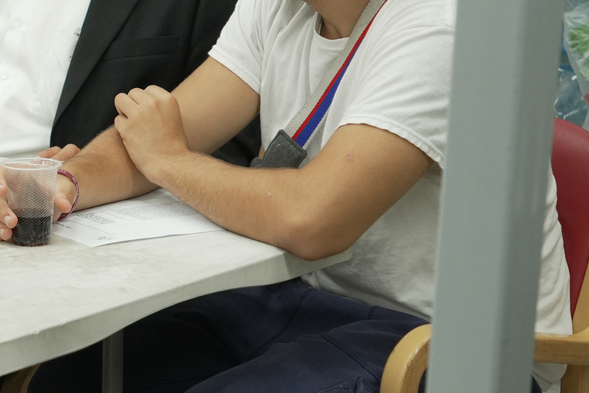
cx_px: -119
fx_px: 1947
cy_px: 157
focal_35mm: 119
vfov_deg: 11.5
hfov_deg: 16.5
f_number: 2.8
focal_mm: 30
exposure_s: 1/320
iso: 800
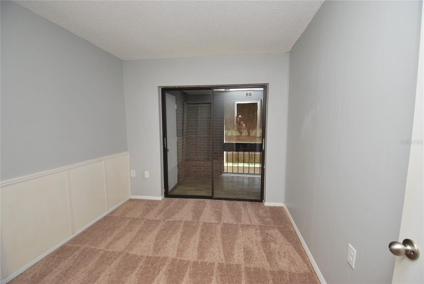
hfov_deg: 100.3
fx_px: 177
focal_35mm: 15
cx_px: 212
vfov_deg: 77.4
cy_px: 142
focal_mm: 10
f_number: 3.5
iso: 100
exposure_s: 1/60
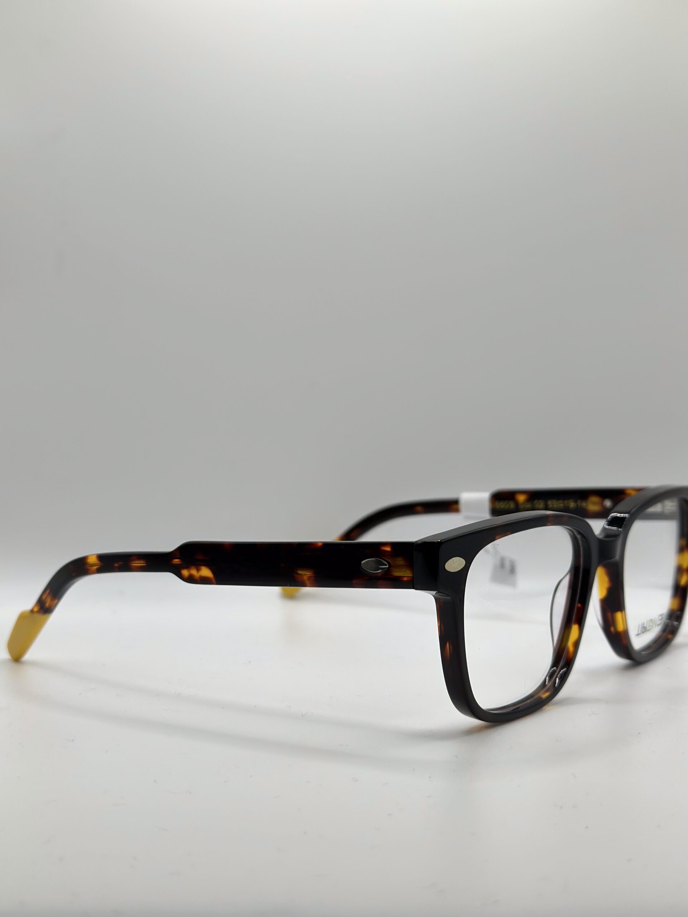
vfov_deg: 39.7
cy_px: 458
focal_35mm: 48
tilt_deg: -17.0
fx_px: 1272
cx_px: 344
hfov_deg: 30.3
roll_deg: -2.7
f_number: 1.78
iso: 80
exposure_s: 1/762
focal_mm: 6.86
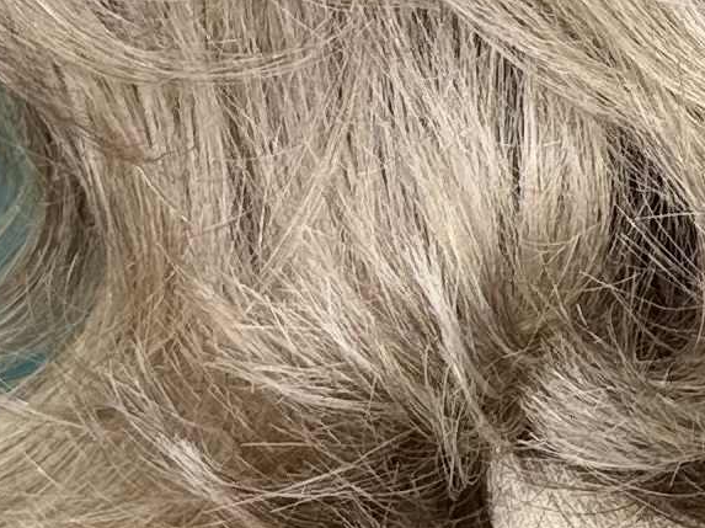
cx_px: 705
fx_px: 3440
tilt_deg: -9.0
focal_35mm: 169
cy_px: -70
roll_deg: -0.7
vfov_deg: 8.7
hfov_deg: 11.6
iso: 64
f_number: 1.78
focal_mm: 6.76
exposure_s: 1/168
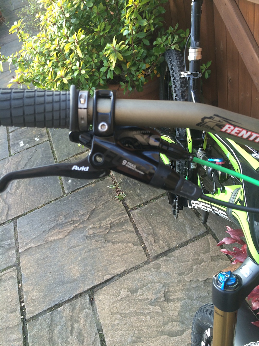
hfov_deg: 48.2
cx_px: 130
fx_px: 289
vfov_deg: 61.7
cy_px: 173
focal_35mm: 29
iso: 50
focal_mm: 4.15
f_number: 2.2
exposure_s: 1/120
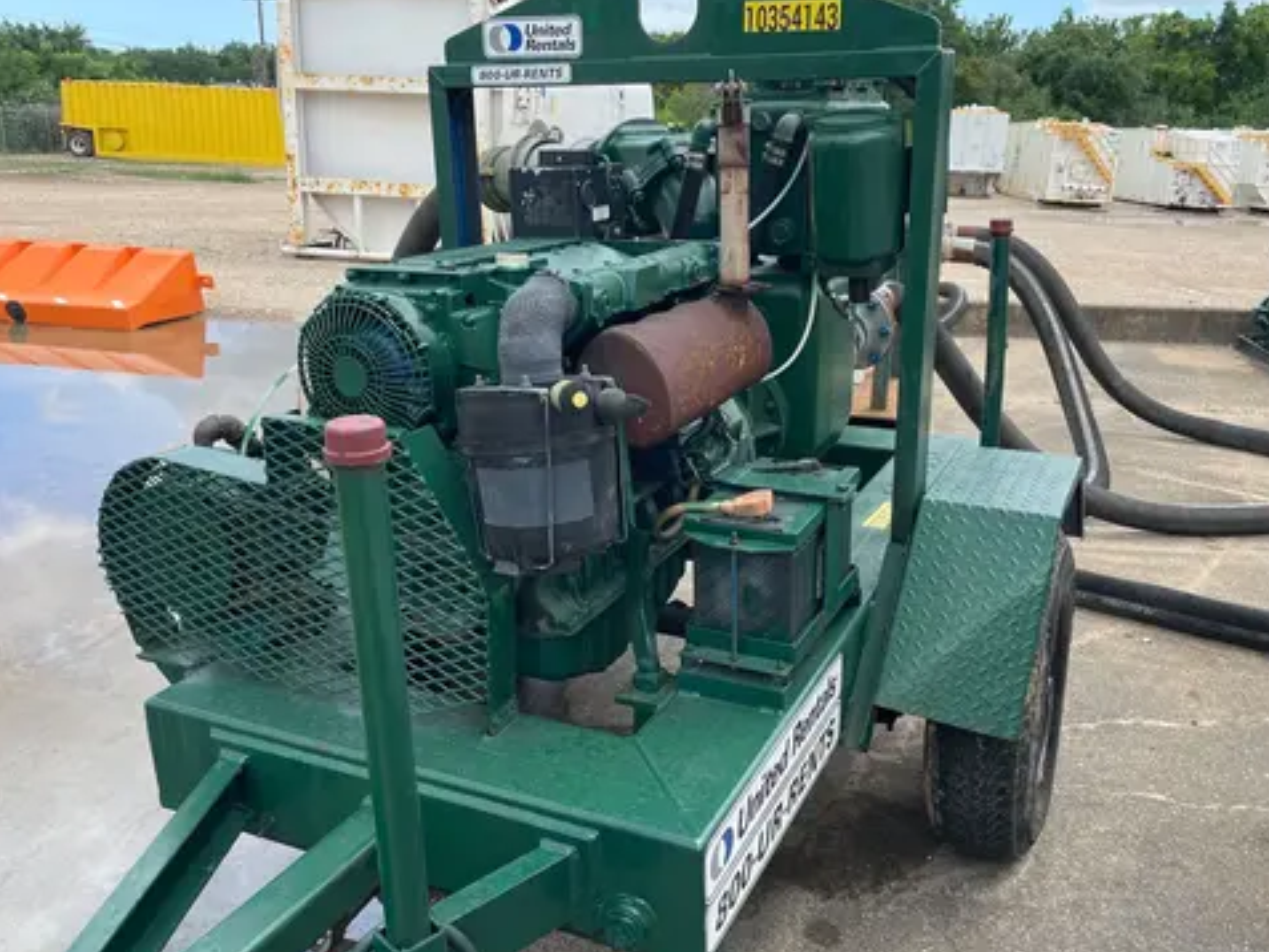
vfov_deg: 46.8
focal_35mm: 30
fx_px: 1100
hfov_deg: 59.9
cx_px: 676
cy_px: 499
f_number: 1.6
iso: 50
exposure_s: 1/1531
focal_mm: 4.2
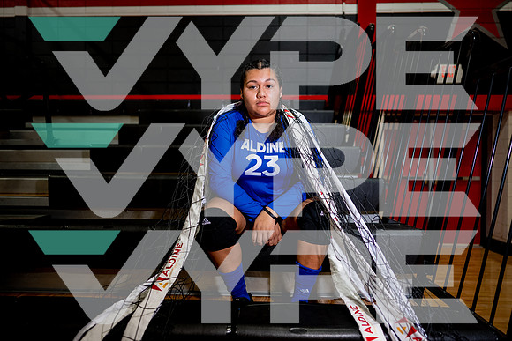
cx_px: 256
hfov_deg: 73.7
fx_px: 341
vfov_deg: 53.2
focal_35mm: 24
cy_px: 170
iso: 200
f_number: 1.4
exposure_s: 1/500
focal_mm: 24
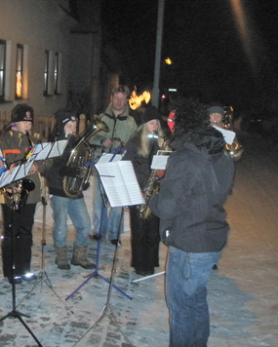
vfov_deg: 37.3
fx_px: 514
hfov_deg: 29.7
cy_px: 174
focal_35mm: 50
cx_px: 61
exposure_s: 1/30
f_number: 3.5
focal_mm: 6.7
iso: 640
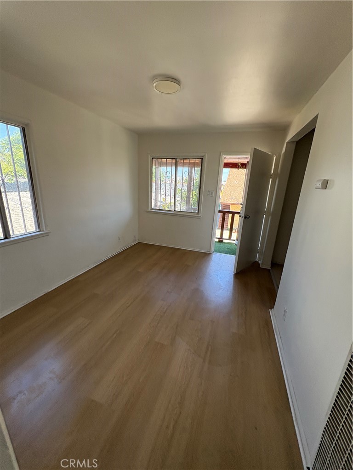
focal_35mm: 14
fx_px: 190
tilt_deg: -17.4
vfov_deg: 102.1
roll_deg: -5.4
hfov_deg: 85.7
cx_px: 176
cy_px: 235
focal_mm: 2.22
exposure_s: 1/133
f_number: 2.2
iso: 80
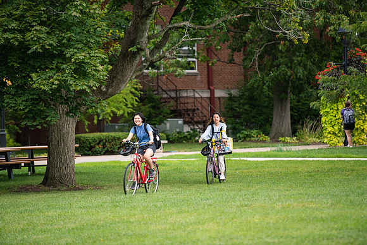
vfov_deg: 6.9
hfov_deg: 10.3
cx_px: 184
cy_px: 122
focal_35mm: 200
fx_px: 2039
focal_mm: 200
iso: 250
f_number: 3.2
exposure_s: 1/500
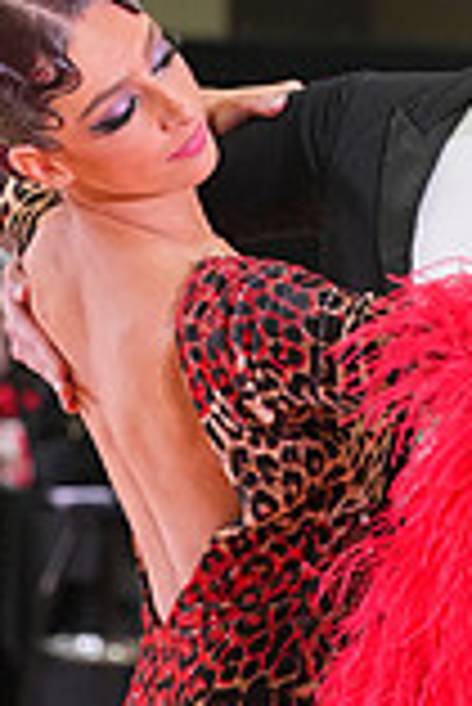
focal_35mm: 483
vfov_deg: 4.2
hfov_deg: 2.9
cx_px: 411
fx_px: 9477
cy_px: 931
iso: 3200
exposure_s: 1/200
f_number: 5.6
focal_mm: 131
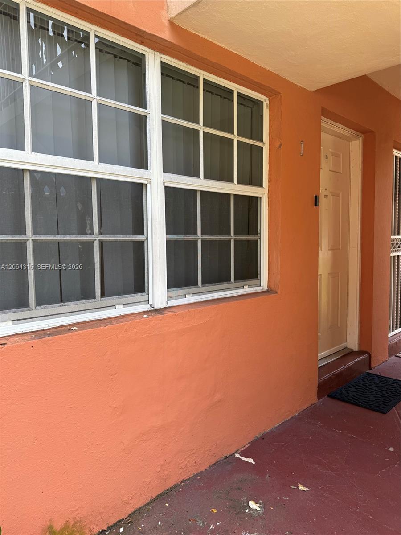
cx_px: 200
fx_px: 371
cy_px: 268
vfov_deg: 71.6
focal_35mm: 24
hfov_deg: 56.8
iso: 80
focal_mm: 6.76
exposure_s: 1/416
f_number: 1.78
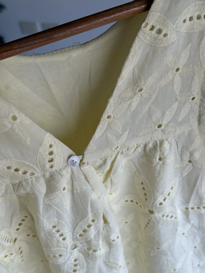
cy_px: 136
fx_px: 379
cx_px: 102
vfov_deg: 39.7
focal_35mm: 48
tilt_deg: -40.1
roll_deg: +11.3
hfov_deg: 30.3
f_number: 1.78
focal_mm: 6.76
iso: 80
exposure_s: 1/561
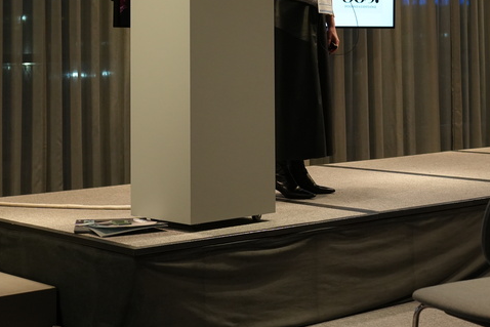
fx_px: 1144
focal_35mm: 84
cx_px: 376
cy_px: -25
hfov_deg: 23.9
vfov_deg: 15.9
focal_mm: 35
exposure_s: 1/160
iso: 1600
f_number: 4
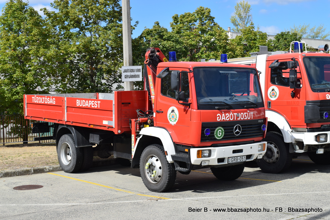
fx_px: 523
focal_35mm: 57
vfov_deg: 23.8
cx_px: 165
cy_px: 110
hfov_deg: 35.1
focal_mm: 38
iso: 200
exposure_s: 1/400
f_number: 10
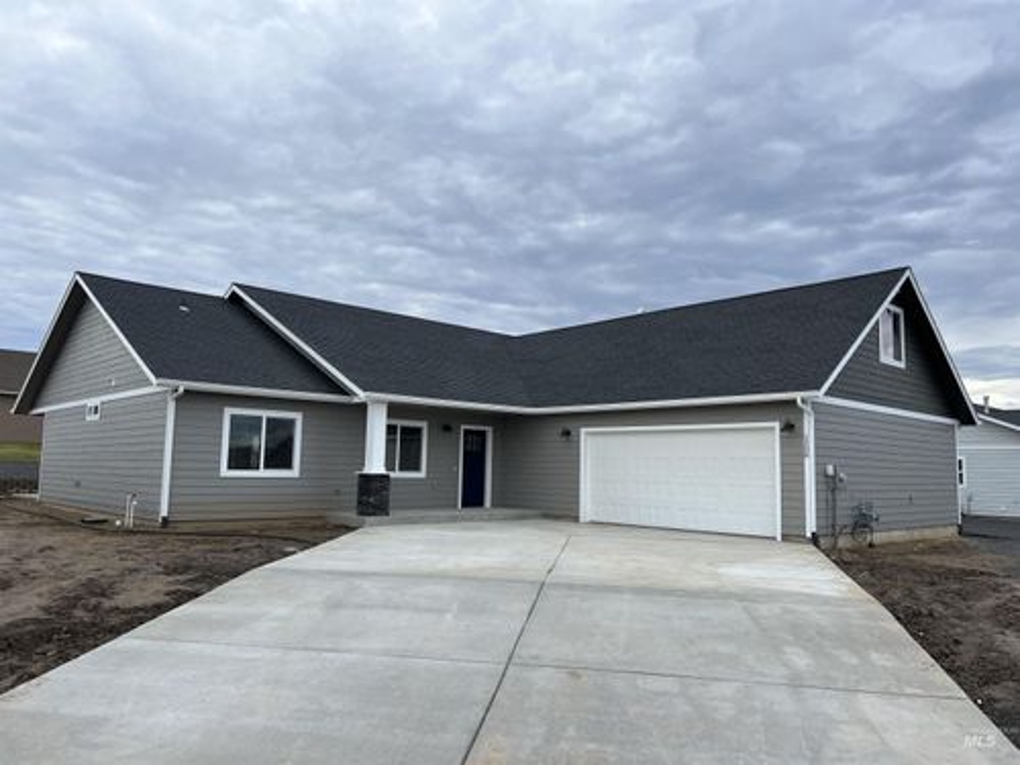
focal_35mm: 26
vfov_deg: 53.1
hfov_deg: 67.3
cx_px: 510
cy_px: 382
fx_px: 766
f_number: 1.5
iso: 50
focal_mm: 5.7
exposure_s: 1/1196
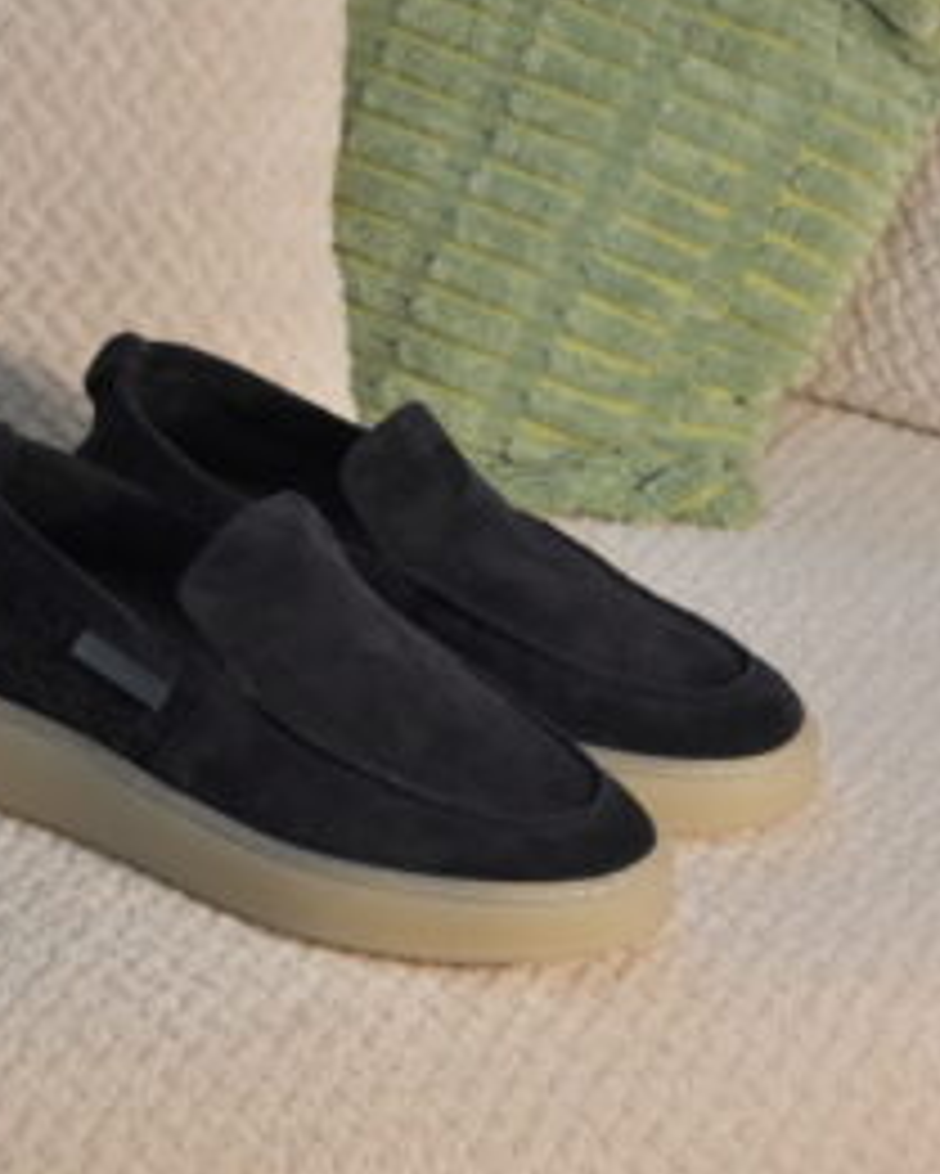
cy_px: 571
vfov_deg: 10.6
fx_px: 6319
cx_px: 324
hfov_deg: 8.5
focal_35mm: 182
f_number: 5.3
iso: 1600
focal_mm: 75
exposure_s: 1/60
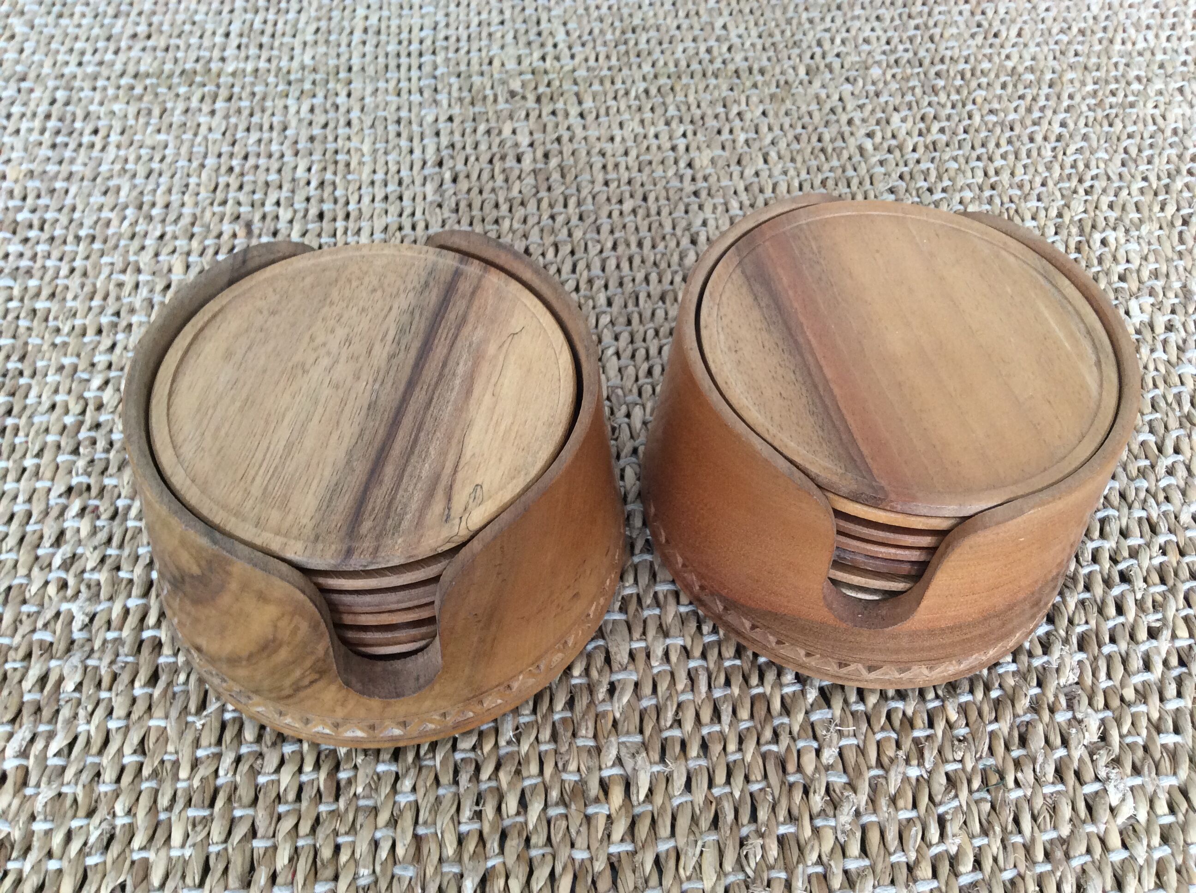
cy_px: 446
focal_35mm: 32
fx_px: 1104
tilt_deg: -53.5
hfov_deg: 56.9
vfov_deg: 44.1
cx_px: 598
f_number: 2.4
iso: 80
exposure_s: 1/25
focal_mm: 3.3
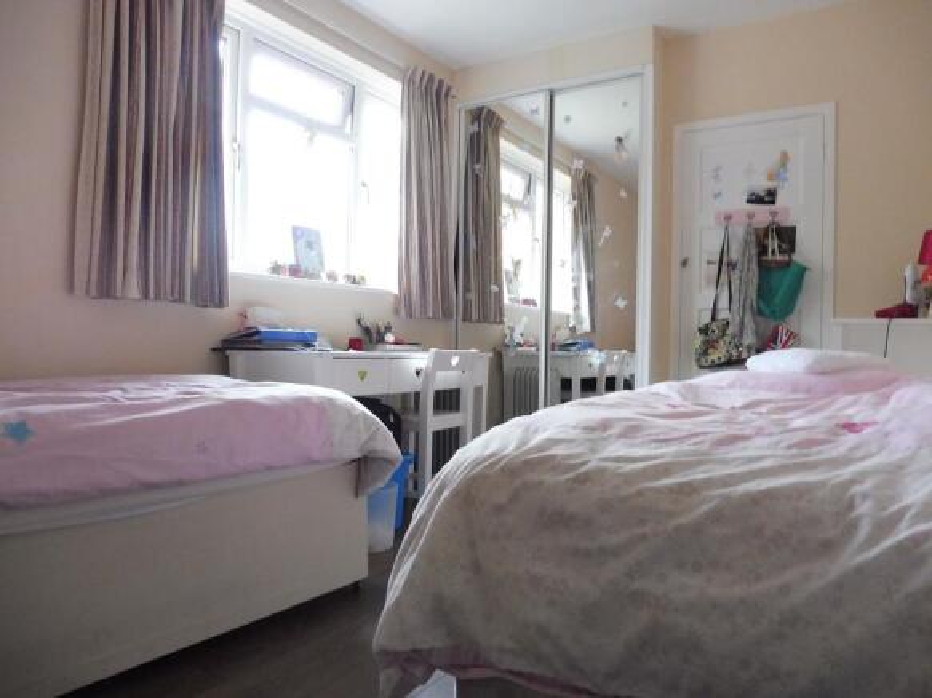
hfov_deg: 71.6
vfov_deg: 56.8
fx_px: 646
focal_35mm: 24
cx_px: 466
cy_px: 349
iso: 400
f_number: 3.3
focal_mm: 4.3
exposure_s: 1/13
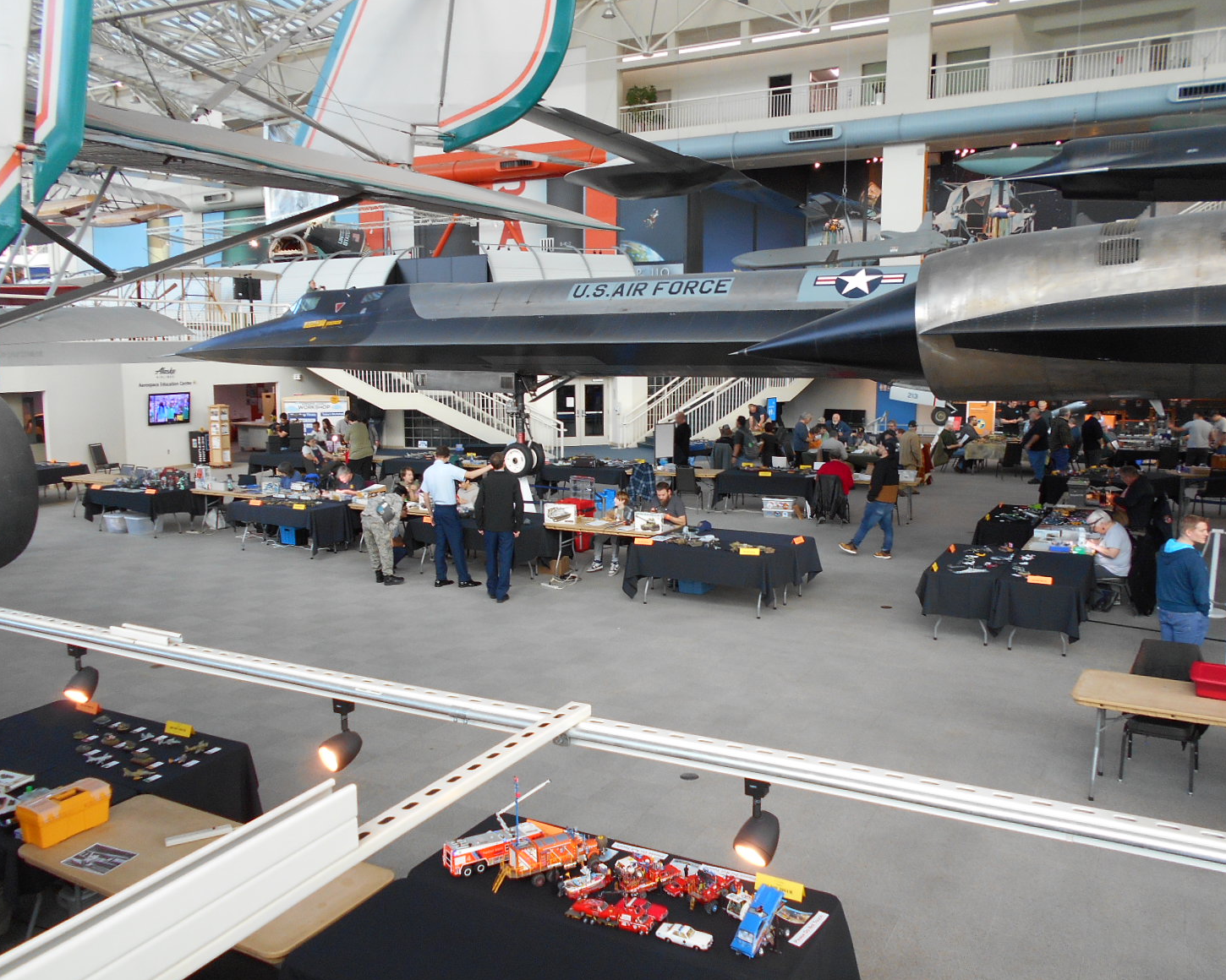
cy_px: 483
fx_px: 1016
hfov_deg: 62.2
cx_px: 599
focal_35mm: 28
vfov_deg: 51.5
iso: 125
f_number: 3.2
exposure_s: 1/30
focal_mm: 4.6
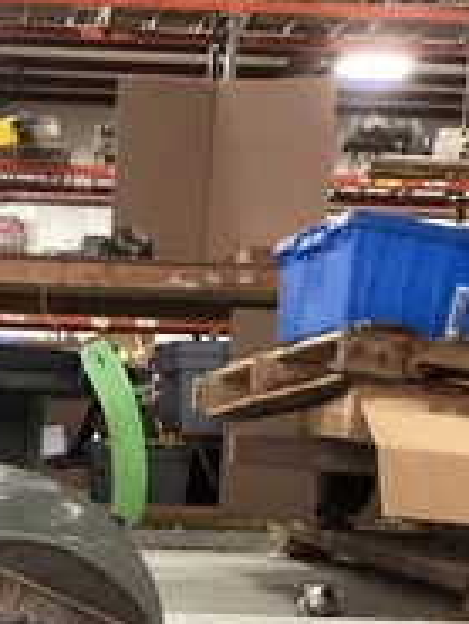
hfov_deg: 21.3
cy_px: 637
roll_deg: -0.5
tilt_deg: -9.0
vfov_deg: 27.2
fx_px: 1209
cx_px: 17
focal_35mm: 67
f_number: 2.4
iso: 500
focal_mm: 3.3
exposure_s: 1/30
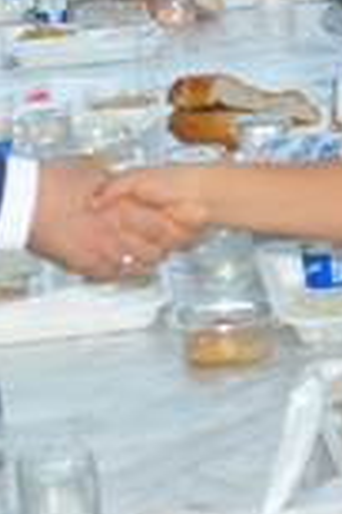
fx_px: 3100
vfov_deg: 9.3
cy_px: -134
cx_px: 173
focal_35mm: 217
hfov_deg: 6.3
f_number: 4.5
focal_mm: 35
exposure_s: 1/60
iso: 800
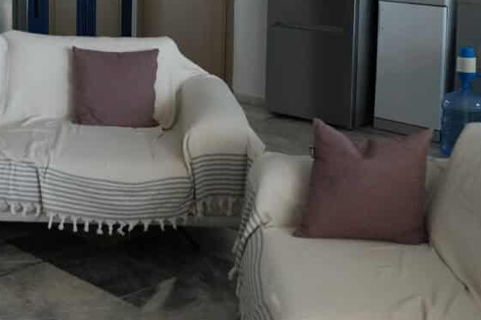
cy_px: -35
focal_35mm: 62
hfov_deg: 31.1
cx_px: 62
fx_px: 828
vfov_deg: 20.8
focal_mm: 17
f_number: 3.5
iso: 1600
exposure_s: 1/160
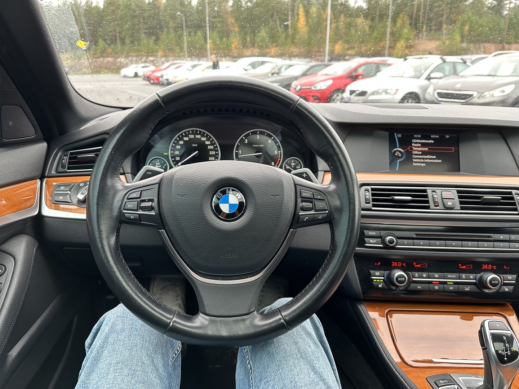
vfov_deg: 56.8
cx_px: 260
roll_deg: +0.5
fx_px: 360
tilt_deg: -18.2
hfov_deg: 71.6
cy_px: 194
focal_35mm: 24
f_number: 1.78
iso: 200
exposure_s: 1/56
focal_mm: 6.86
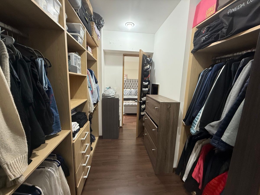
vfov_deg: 85.7
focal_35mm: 14
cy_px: 98
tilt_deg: -7.6
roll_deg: -2.0
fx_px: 105
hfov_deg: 102.1
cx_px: 130
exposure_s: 1/60
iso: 200
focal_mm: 2.22
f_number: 2.2
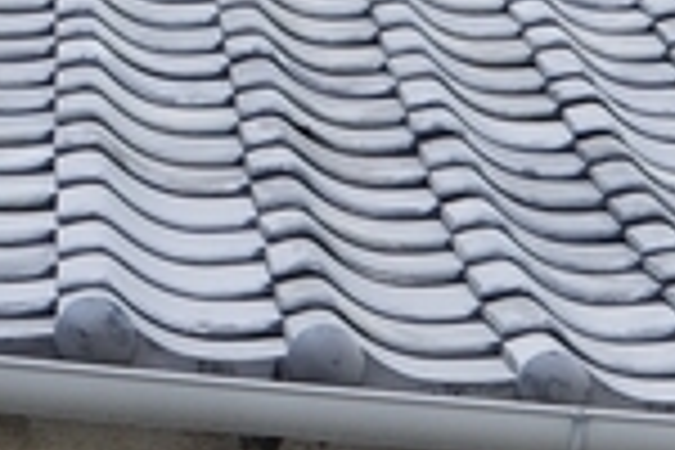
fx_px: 4200
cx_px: 1656
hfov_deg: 8.4
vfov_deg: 5.6
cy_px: 1521
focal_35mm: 224
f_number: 4
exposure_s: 1/250
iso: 200
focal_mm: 18.3
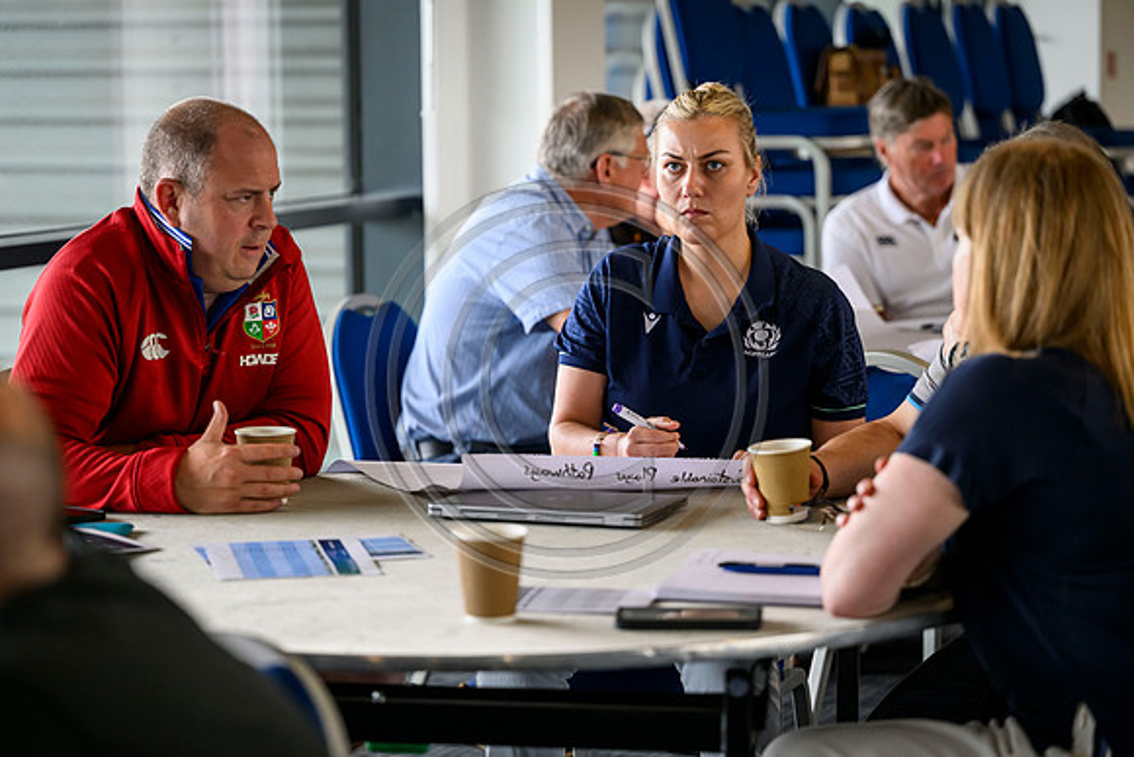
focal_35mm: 104
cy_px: 378
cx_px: 567
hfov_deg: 19.6
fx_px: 3277
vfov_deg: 13.2
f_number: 2.8
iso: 2500
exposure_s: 1/800
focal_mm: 104
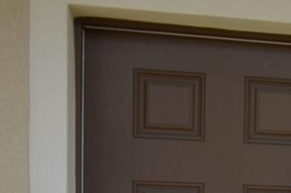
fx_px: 1001
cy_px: 324
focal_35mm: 124
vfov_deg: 10.5
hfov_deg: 13.7
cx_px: 612
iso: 200
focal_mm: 18
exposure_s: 1/250
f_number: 8
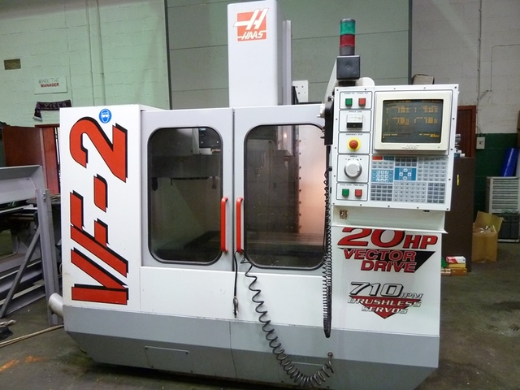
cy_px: 195
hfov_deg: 69.4
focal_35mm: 25
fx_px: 376
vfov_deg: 54.9
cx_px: 260
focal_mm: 4.1
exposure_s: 1/25
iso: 400
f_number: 3.3
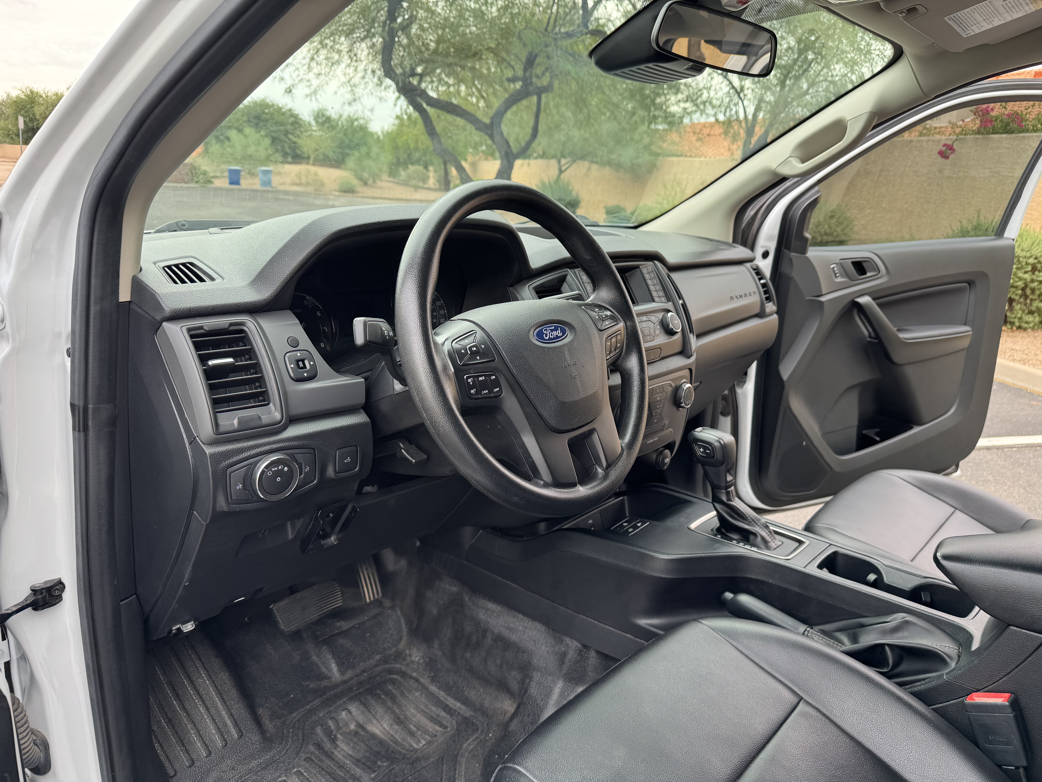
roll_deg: -1.9
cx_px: 521
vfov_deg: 56.8
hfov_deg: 71.6
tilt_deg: -17.0
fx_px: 722
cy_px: 391
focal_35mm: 24
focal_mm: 6.76
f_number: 1.78
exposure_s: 1/360
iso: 80
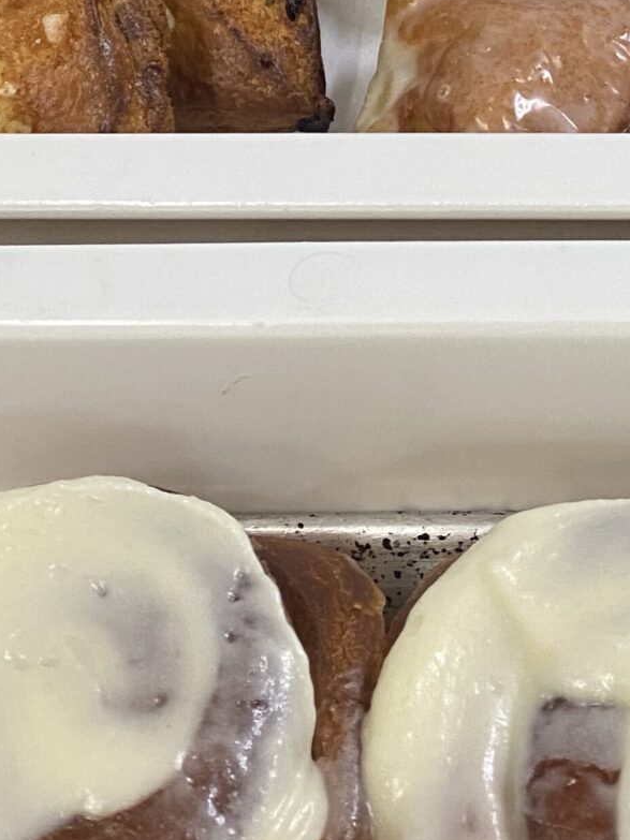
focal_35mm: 85
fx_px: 2063
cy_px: -150
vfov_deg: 21.5
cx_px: 544
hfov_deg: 17.2
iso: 200
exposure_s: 1/60
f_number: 1.8
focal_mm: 4.25
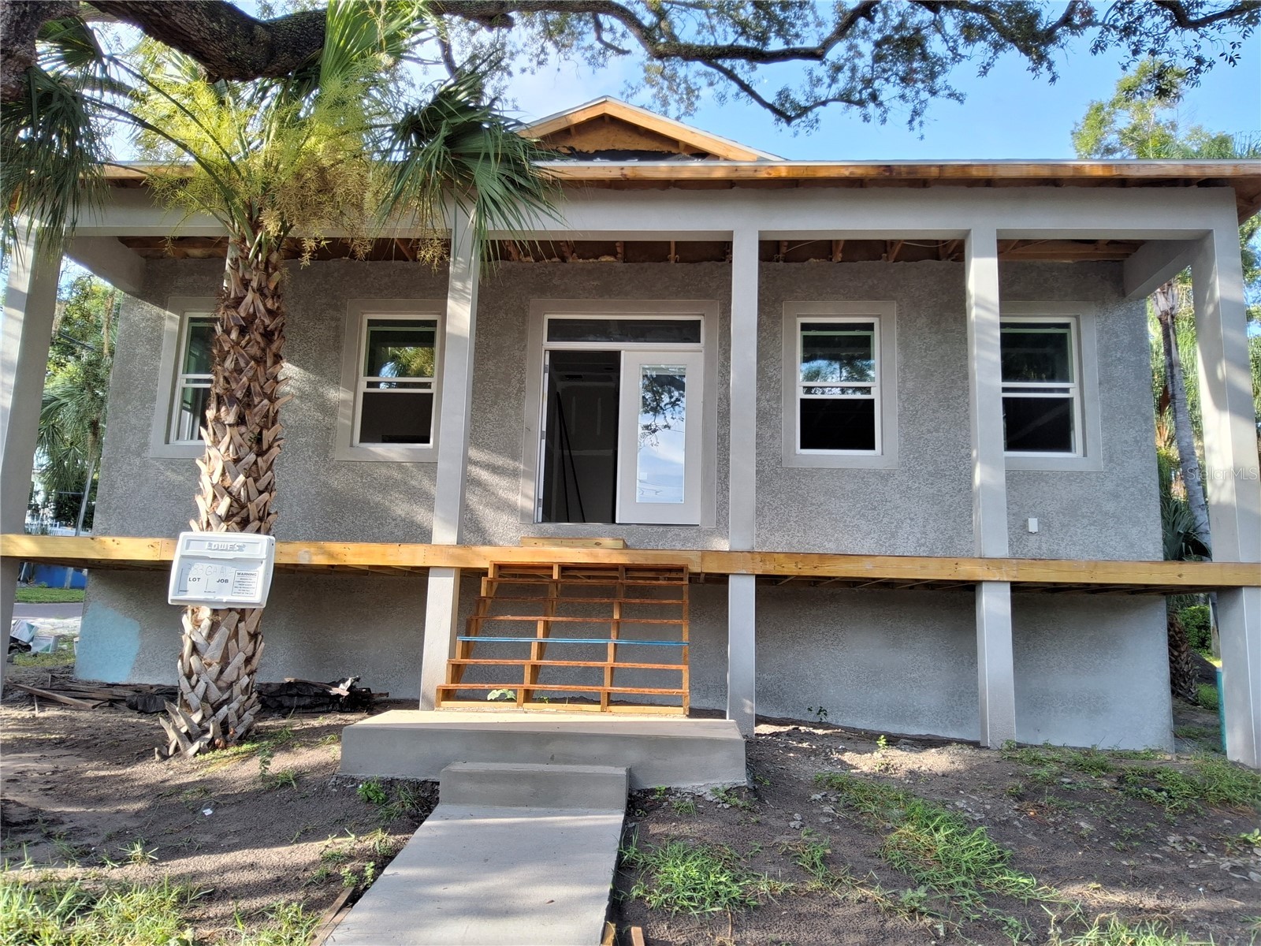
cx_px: 630
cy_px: 473
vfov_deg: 54.9
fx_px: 911
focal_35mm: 25
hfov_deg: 69.4
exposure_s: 1/288
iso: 50
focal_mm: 3.08
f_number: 2
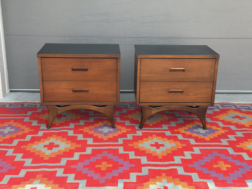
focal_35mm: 48
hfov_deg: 39.7
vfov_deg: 30.3
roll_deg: -0.2
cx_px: 126
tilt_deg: -15.2
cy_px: 94
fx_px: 349
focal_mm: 6.76
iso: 80
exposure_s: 1/432
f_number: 1.78
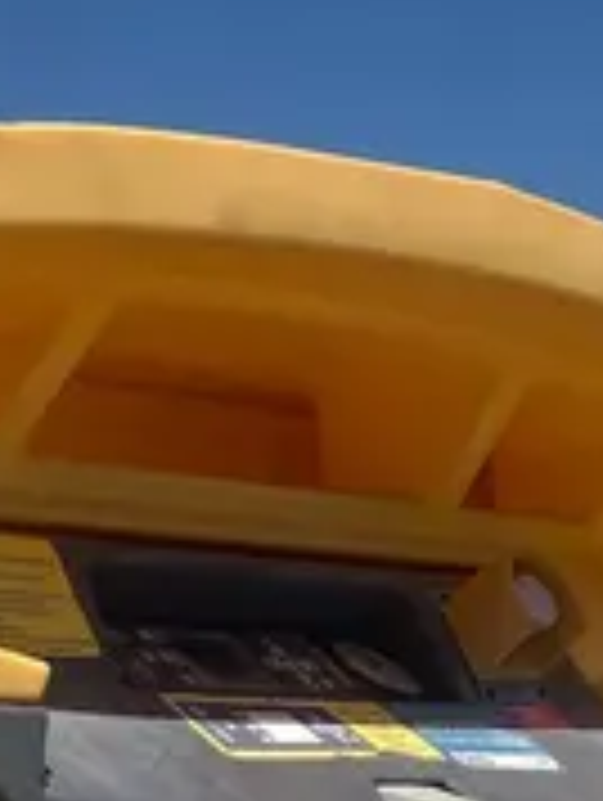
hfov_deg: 12.2
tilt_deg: -15.8
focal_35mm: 115
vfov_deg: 14.5
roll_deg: -1.4
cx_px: -338
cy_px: 1559
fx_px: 2665
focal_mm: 3.99
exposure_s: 1/3247
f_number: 1.8
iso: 32
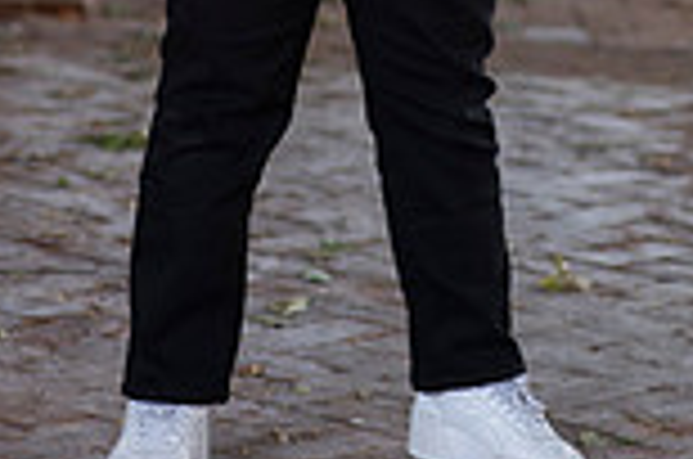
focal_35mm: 249
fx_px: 4783
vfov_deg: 5.4
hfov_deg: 8.3
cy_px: -405
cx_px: 302
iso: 200
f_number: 2.5
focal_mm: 85
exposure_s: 1/320
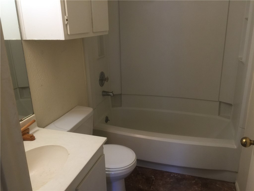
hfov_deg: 61.7
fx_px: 213
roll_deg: -0.3
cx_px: 127
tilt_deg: -17.4
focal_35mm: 29
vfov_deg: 48.2
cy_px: 96
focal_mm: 4.15
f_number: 2.2
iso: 40
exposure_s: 1/15
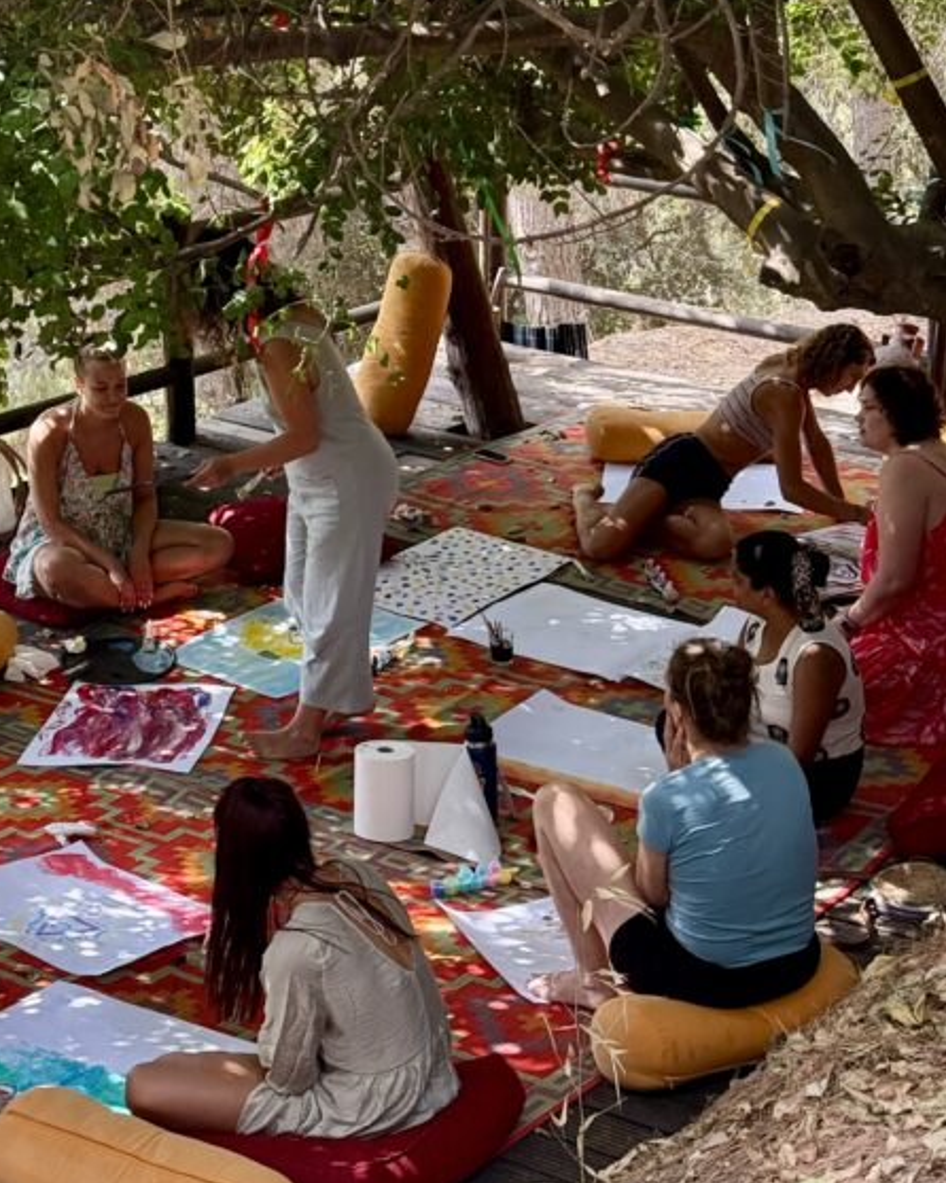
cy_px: 140
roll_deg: -1.3
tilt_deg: -12.1
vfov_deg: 21.8
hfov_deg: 17.7
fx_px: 3011
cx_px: 238
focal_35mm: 86
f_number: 1.78
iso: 125
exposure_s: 1/236
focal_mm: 6.76
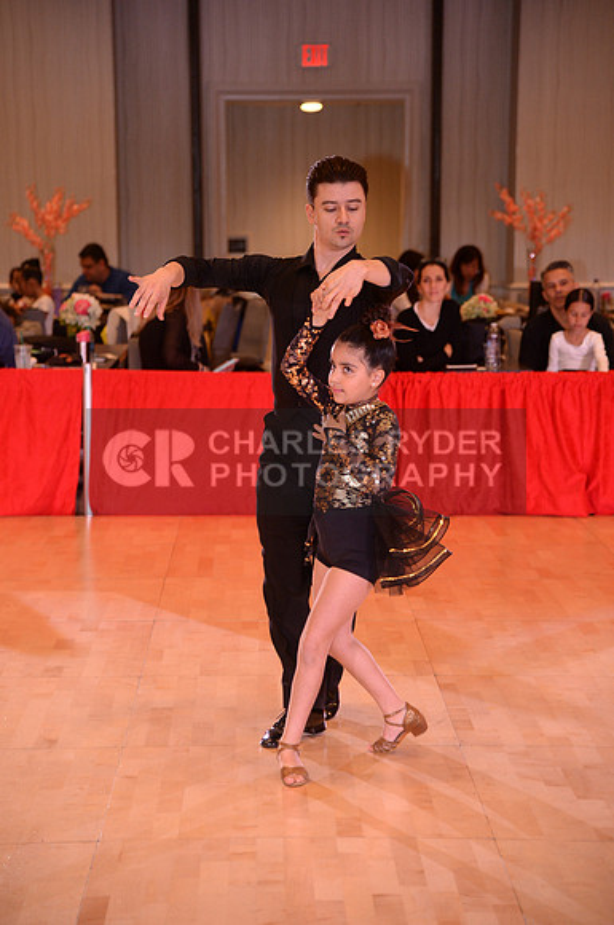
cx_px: 307
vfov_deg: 22.2
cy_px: 462
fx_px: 2361
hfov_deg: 14.8
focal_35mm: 92
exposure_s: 1/250
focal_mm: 92
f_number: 4
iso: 2000
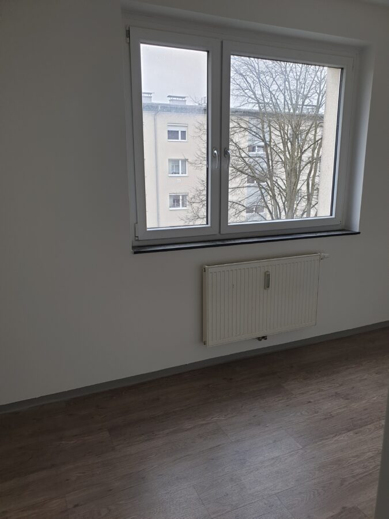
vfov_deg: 67.3
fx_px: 390
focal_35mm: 26
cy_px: 260
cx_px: 194
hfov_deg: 53.1
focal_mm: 4.3
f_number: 2.4
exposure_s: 1/115
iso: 50
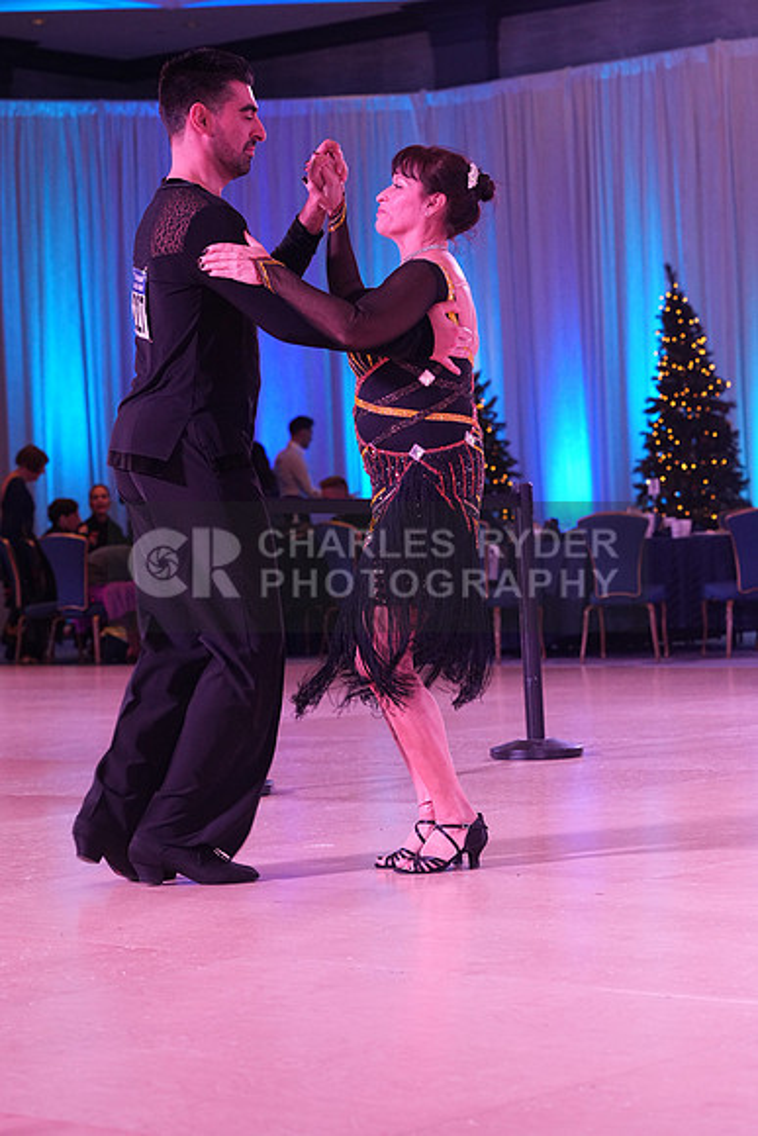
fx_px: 2746
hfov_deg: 15.7
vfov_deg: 23.4
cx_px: 379
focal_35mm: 87
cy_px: 568
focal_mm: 87
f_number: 5.6
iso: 2500
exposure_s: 1/200
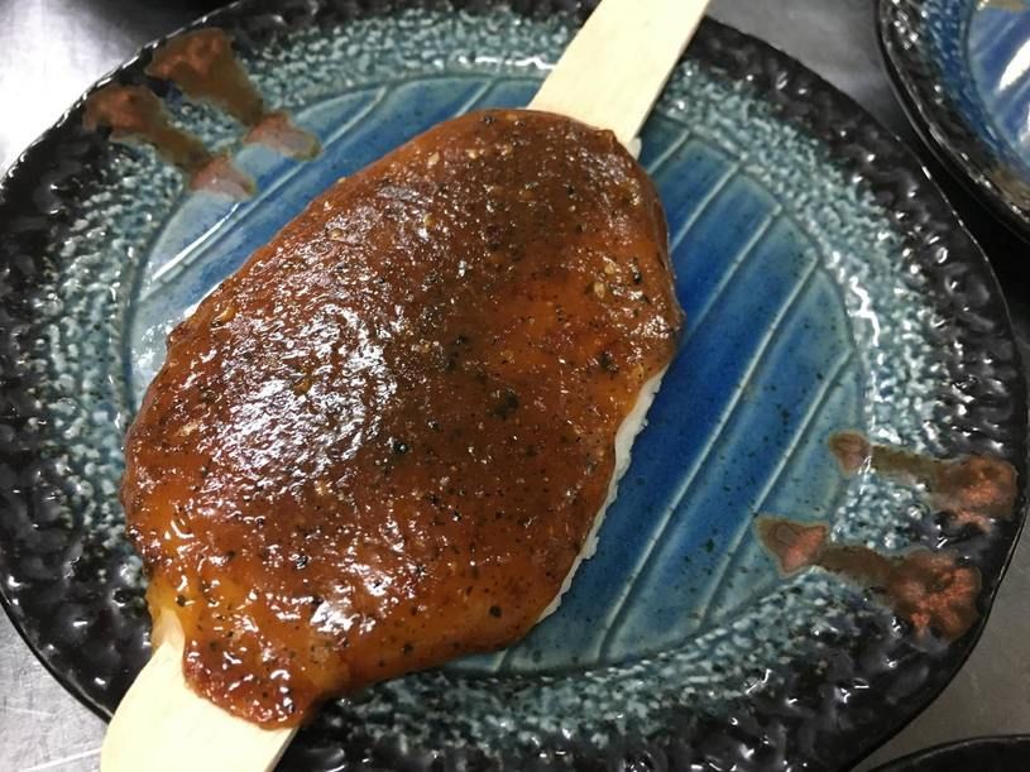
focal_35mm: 29
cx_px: 515
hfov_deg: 61.7
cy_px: 386
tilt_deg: -57.2
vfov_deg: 48.2
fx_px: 863
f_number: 2.2
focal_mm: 4.15
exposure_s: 1/30
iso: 160
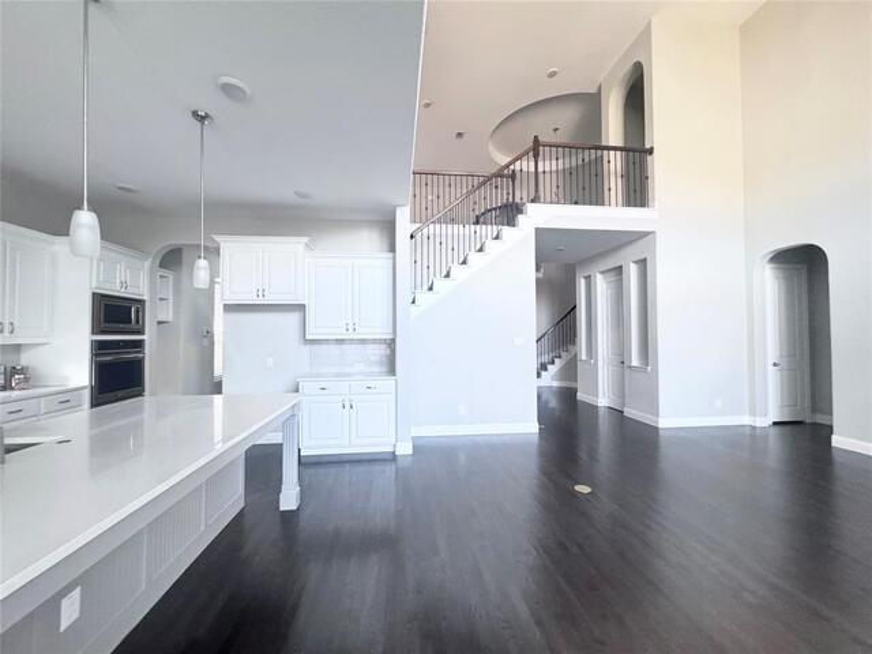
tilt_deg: +3.2
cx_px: 436
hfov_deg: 102.1
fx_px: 353
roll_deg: +0.1
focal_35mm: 14
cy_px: 327
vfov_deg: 85.7
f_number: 2.2
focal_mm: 2.22
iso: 320
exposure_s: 1/60
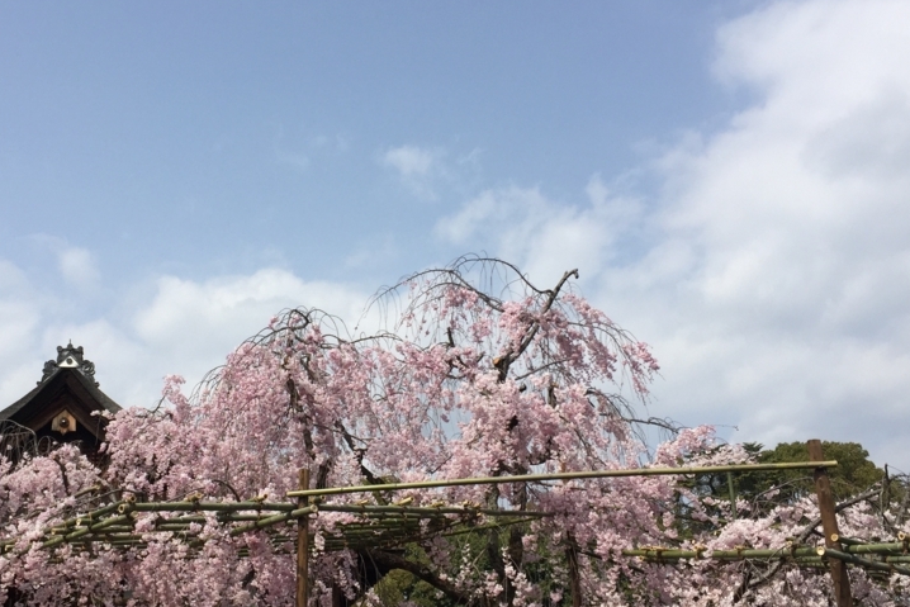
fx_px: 1087
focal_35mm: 43
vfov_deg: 31.2
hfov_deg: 45.2
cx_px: 361
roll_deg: +0.4
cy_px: 308
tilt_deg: +23.1
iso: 32
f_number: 2.2
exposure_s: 1/3300
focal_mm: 4.15
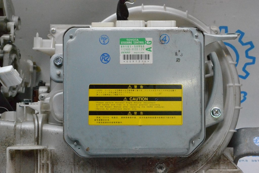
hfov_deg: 35.0
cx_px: 130
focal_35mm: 57
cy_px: 86
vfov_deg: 23.8
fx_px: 410
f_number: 13
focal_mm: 38
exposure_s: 1/160
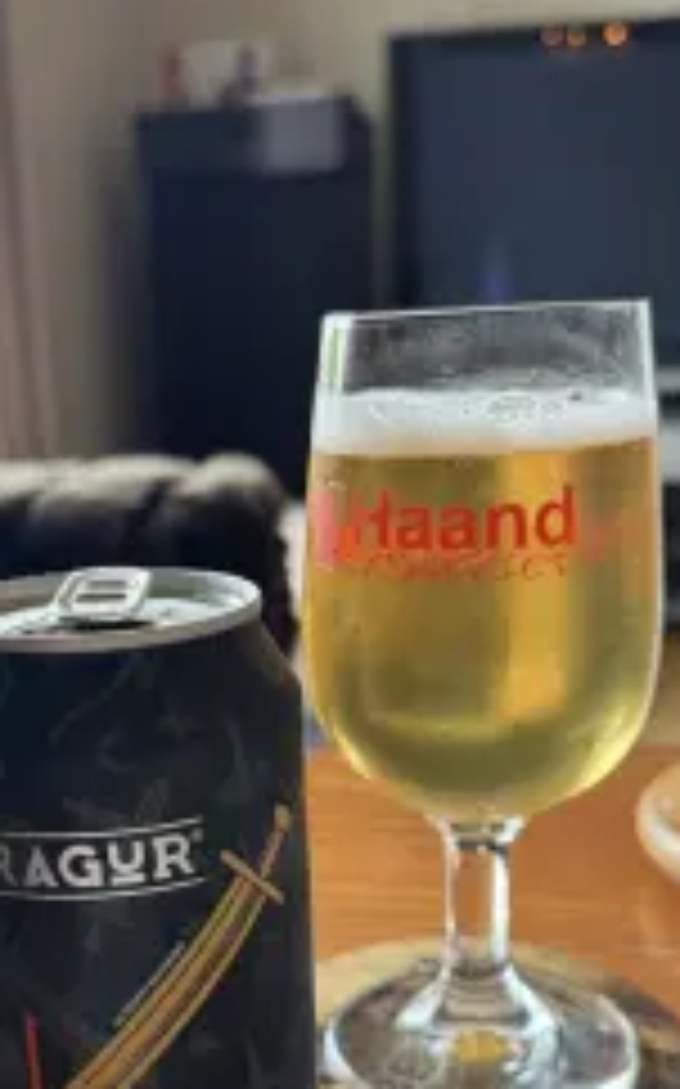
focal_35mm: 42
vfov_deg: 46.3
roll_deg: +1.9
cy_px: 742
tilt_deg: -16.9
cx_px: 270
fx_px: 1247
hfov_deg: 30.4
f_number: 1.78
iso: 250
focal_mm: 6.76
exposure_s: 1/50
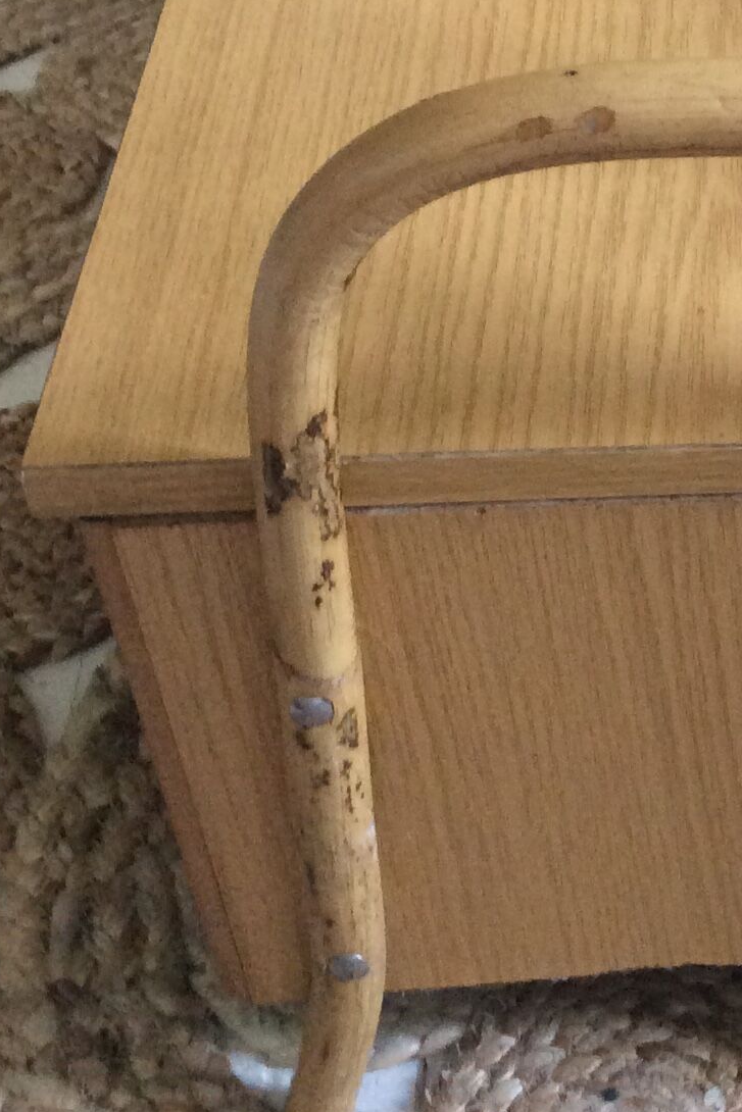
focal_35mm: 79
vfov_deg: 24.6
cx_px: 799
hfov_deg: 16.8
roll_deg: +1.2
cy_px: 29
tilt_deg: -34.7
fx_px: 2441
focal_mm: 3.3
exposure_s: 1/25
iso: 125
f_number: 2.4
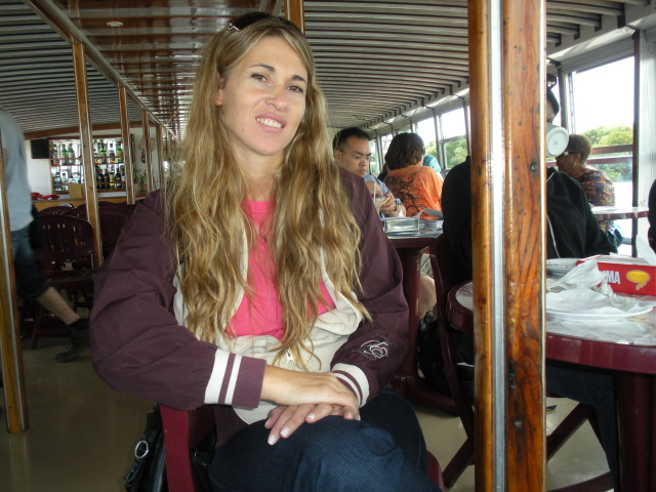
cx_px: 328
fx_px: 682
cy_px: 246
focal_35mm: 36
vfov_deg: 39.7
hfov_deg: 51.4
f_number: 3.5
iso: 64
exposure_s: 1/61.2
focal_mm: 6.3
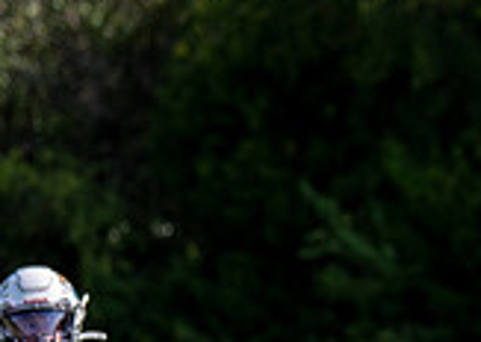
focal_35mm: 398
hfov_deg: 5.0
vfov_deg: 3.6
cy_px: 358
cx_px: 882
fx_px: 5430
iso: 160
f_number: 2.8
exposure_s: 1/3200
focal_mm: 91
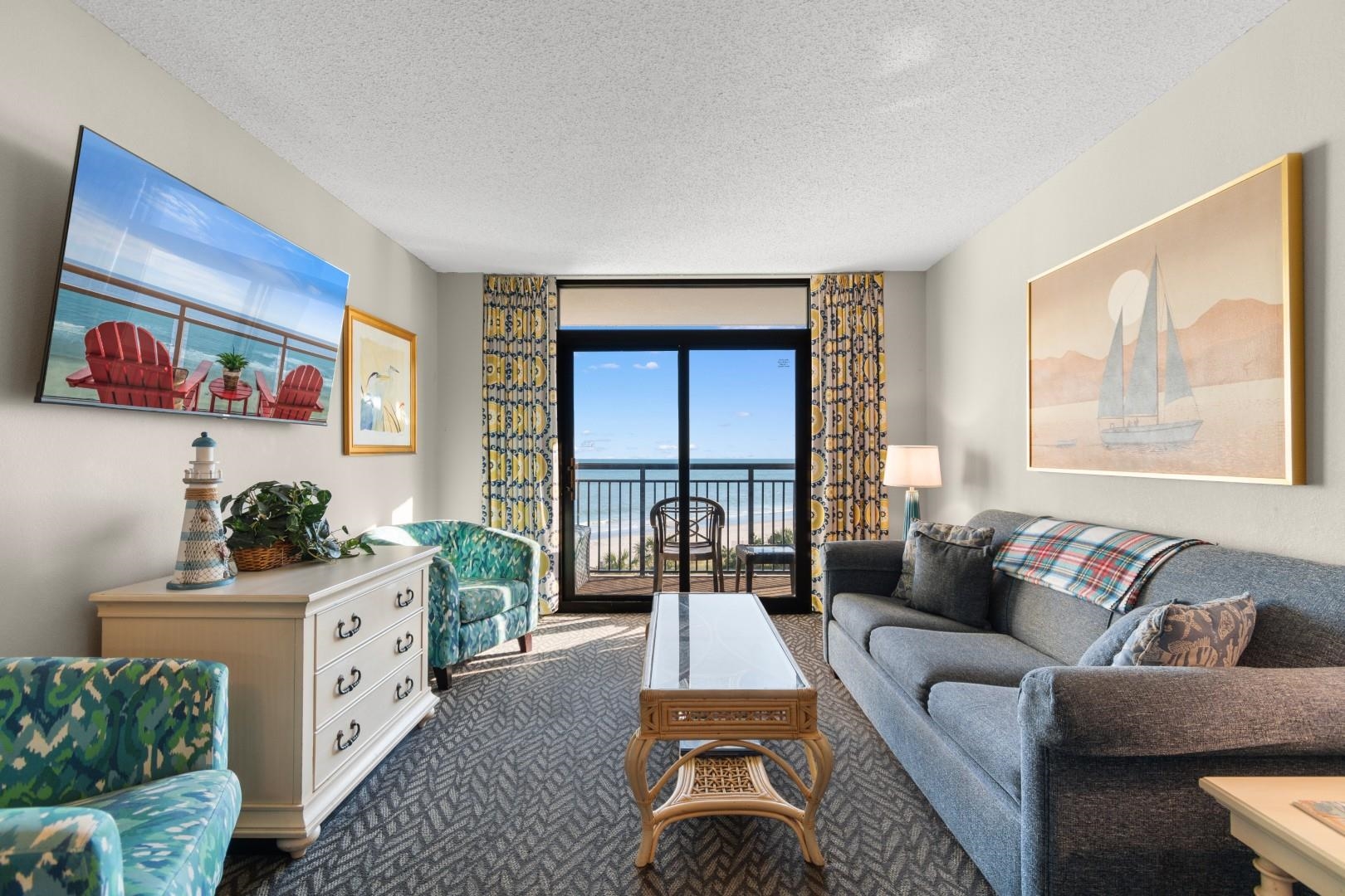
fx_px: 560
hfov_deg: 100.4
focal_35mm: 15
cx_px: 672
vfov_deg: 77.3
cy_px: 448
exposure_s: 1/20
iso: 100
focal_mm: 10
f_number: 4.5
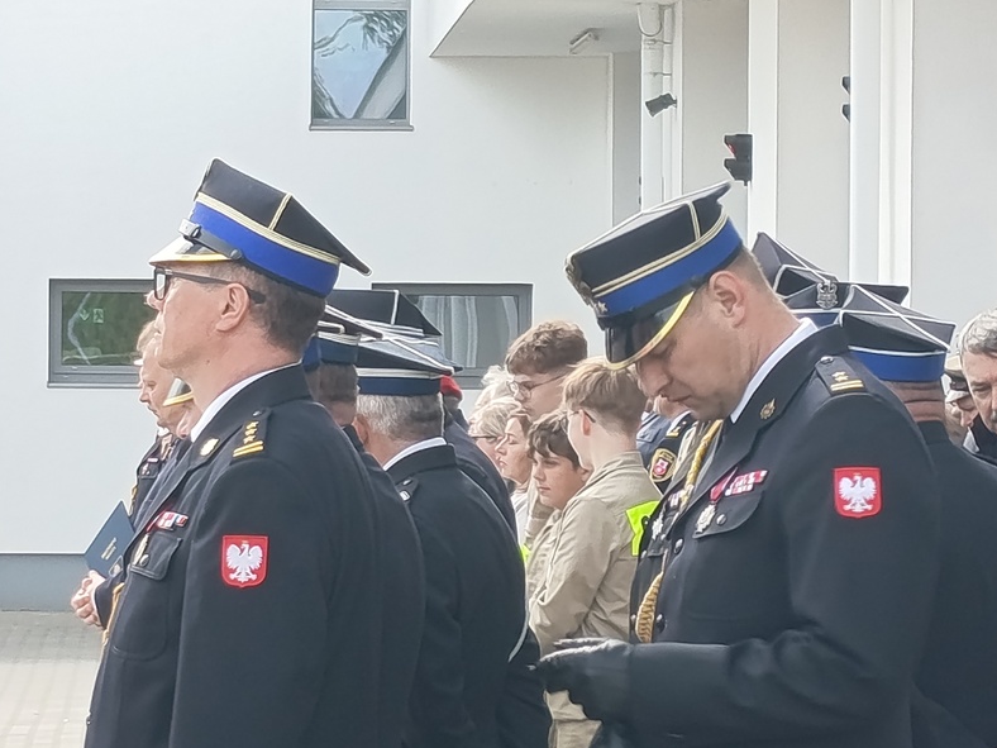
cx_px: 488
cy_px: 400
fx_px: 5300
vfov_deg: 8.1
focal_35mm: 184
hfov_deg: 10.7
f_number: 1.7
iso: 50
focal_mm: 5.27
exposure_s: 1/206
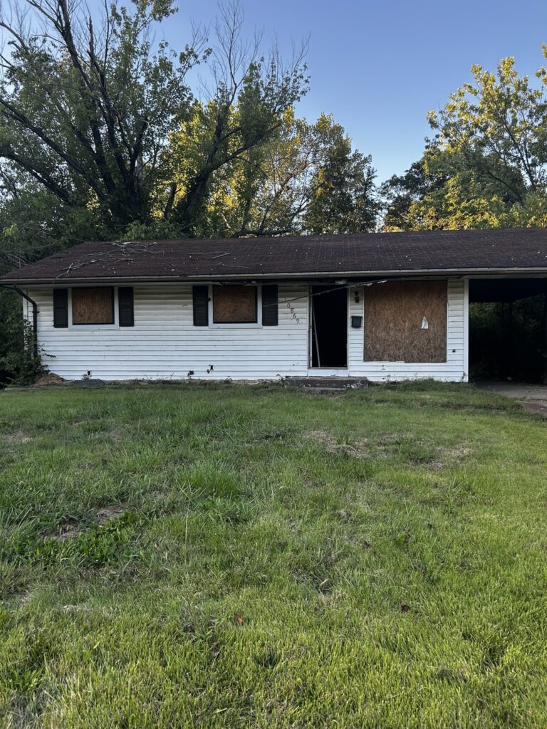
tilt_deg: -1.4
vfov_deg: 67.3
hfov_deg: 53.1
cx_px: 274
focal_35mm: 26
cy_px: 364
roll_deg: -1.3
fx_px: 548
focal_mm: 5.7
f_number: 1.5
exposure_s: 1/309
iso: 50
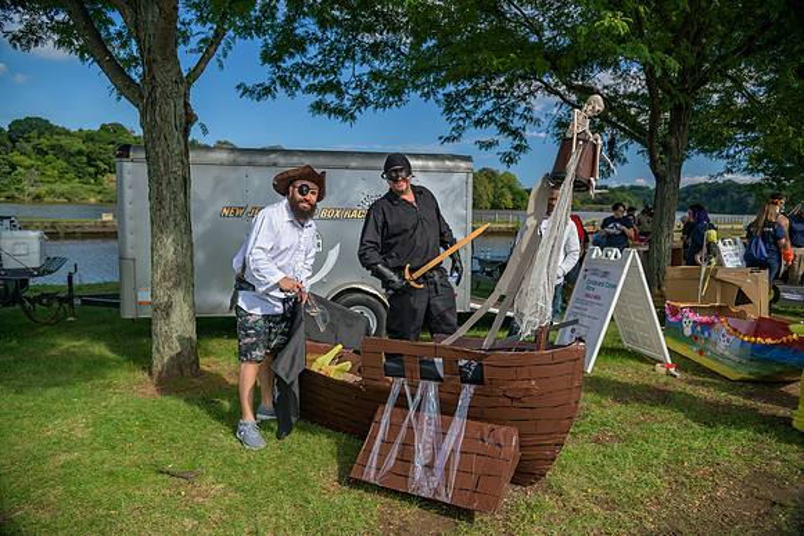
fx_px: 536
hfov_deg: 73.7
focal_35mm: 24
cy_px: 268
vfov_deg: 53.2
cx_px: 402
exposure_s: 1/320
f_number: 4
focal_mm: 24
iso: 80
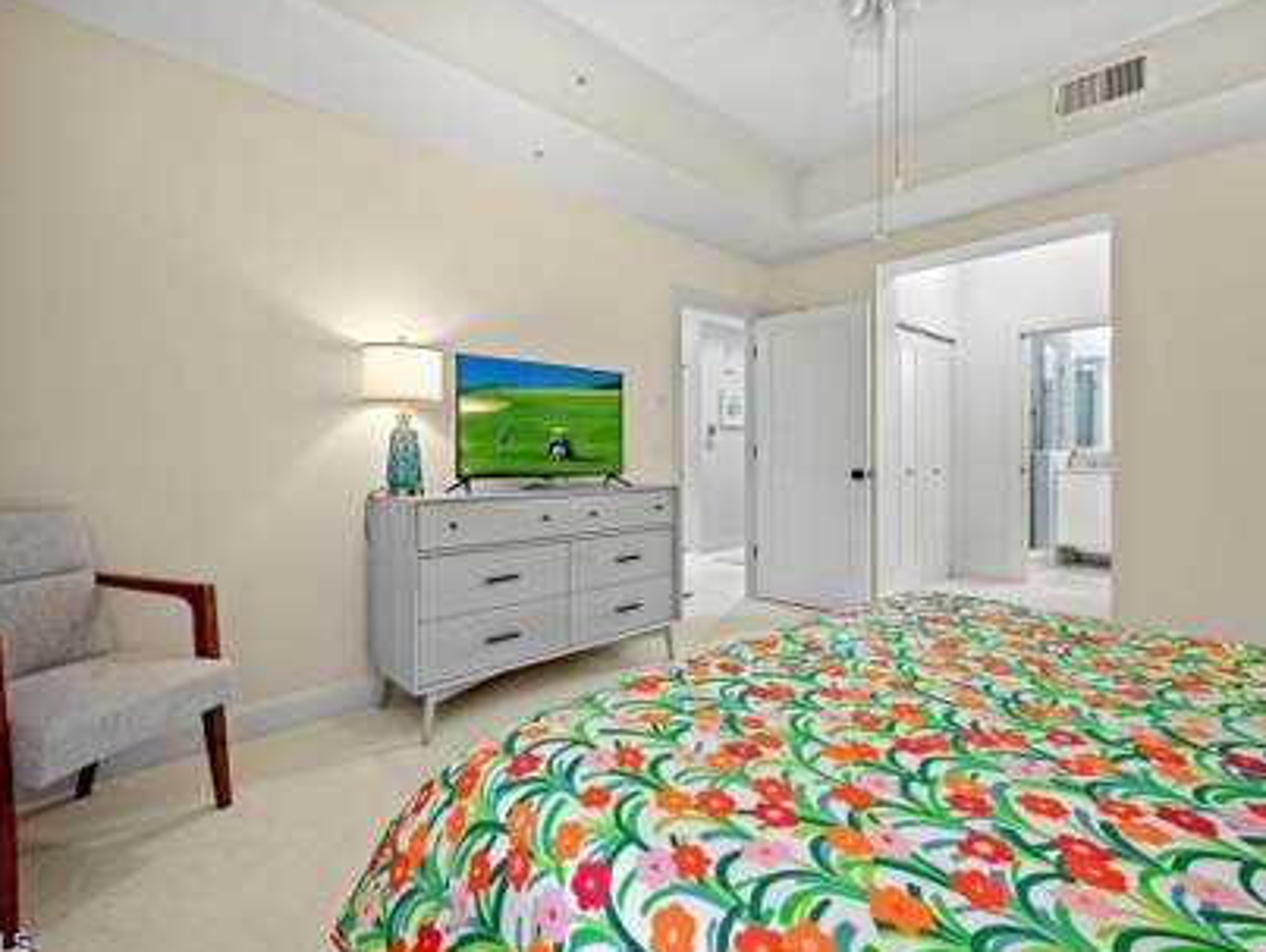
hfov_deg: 94.4
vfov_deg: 78.2
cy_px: 463
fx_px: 586
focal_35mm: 16
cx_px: 619
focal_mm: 14
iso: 100
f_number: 8
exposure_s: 2.5
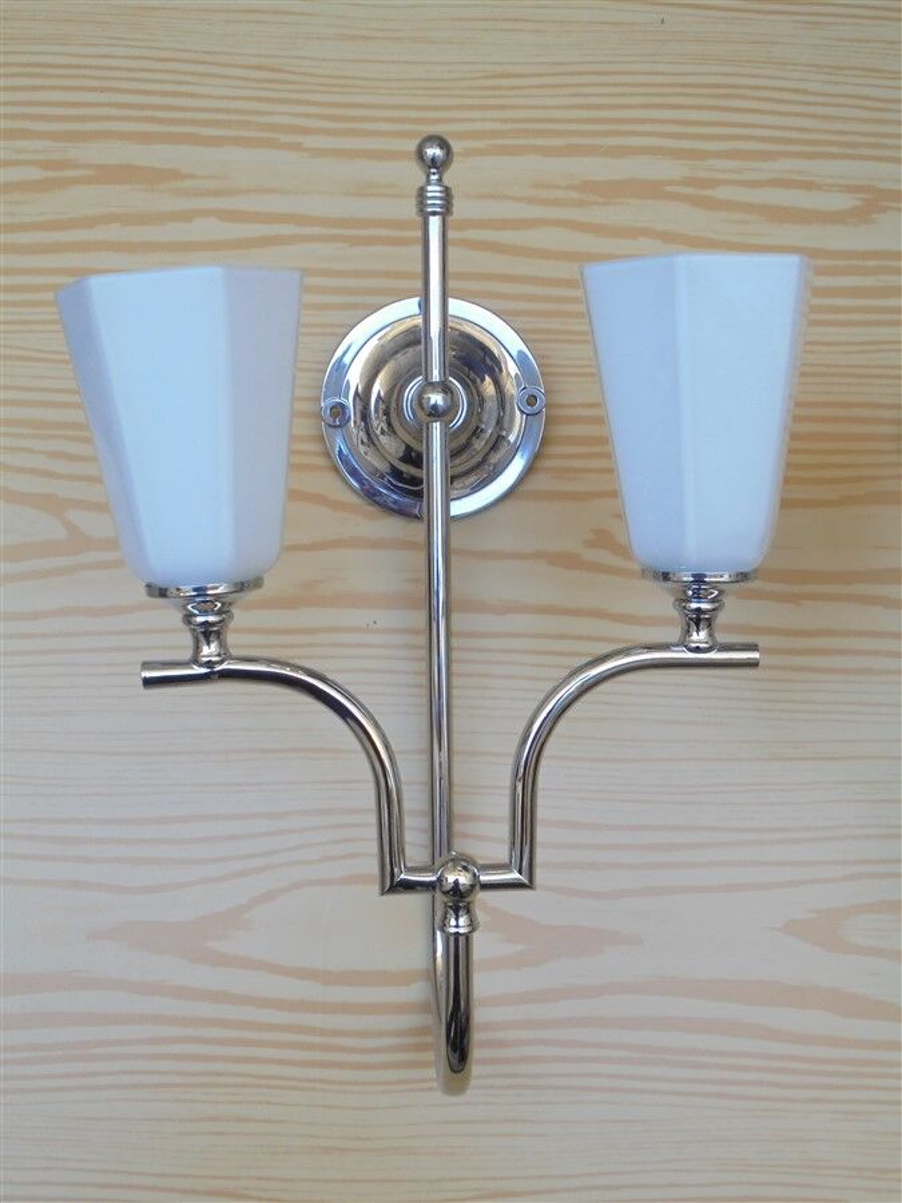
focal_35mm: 43
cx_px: 451
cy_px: 602
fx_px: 1494
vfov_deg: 43.9
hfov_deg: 33.6
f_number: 4.5
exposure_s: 1/30
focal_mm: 7.8
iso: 160
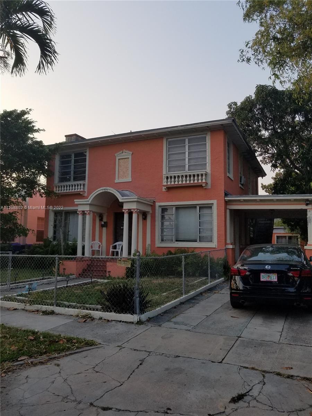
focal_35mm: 26
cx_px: 156
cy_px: 208
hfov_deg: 53.1
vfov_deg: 67.3
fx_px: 312
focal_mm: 4.2
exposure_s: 1/732
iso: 50
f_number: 1.7
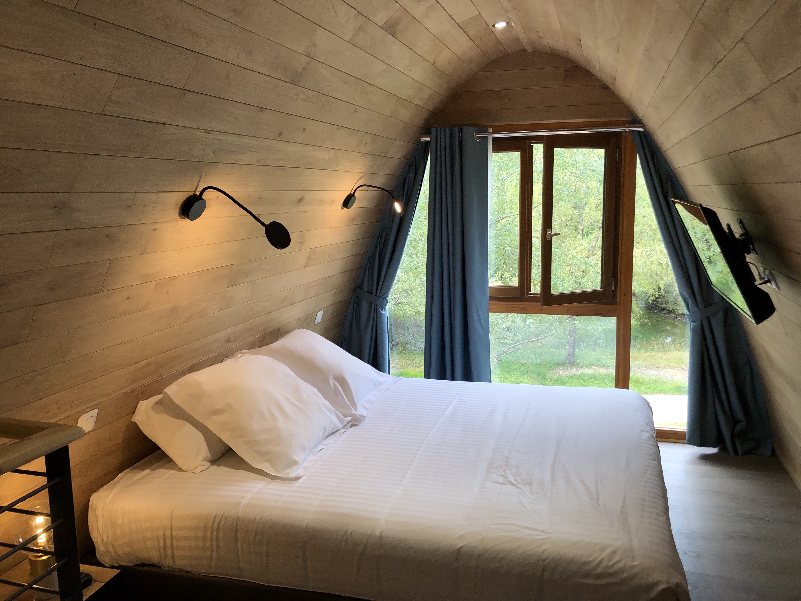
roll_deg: +2.1
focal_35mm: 28
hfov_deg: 63.4
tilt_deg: -7.4
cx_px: 400
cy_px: 300
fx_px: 648
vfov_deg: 49.7
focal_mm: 4
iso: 50
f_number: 1.8
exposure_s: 1/120
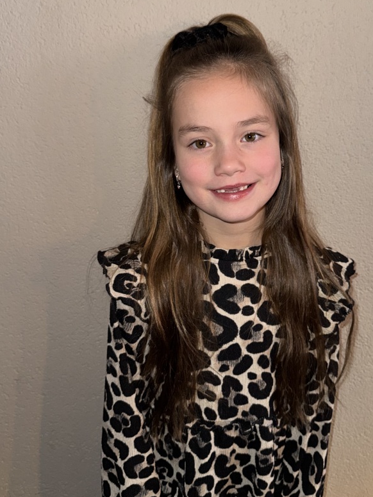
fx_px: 474
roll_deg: -4.6
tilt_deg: -20.0
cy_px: 221
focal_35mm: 33
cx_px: 230
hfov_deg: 42.7
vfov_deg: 55.2
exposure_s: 1/11
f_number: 1.78
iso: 64
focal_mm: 6.76
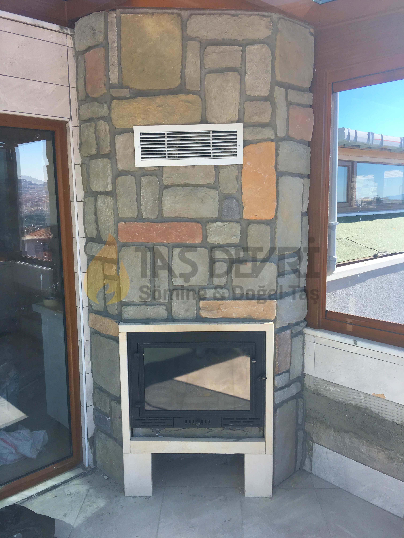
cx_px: 202
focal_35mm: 29
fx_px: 451
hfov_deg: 48.2
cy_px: 269
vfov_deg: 61.7
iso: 25
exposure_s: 1/279
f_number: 2.2
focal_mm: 4.15
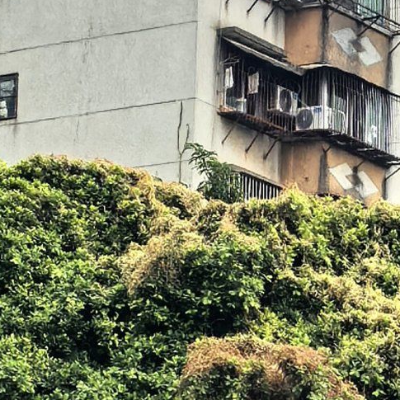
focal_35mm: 229
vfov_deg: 7.6
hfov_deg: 7.6
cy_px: 510
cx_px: 259
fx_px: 2994
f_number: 2
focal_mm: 5.75
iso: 50
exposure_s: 1/769
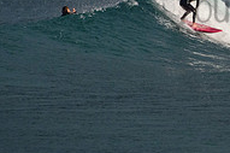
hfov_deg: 0.9
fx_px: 14567
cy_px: -5
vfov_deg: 0.6
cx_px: 300
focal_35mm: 2282
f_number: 5.6
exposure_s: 1/2000
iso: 900
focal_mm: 500
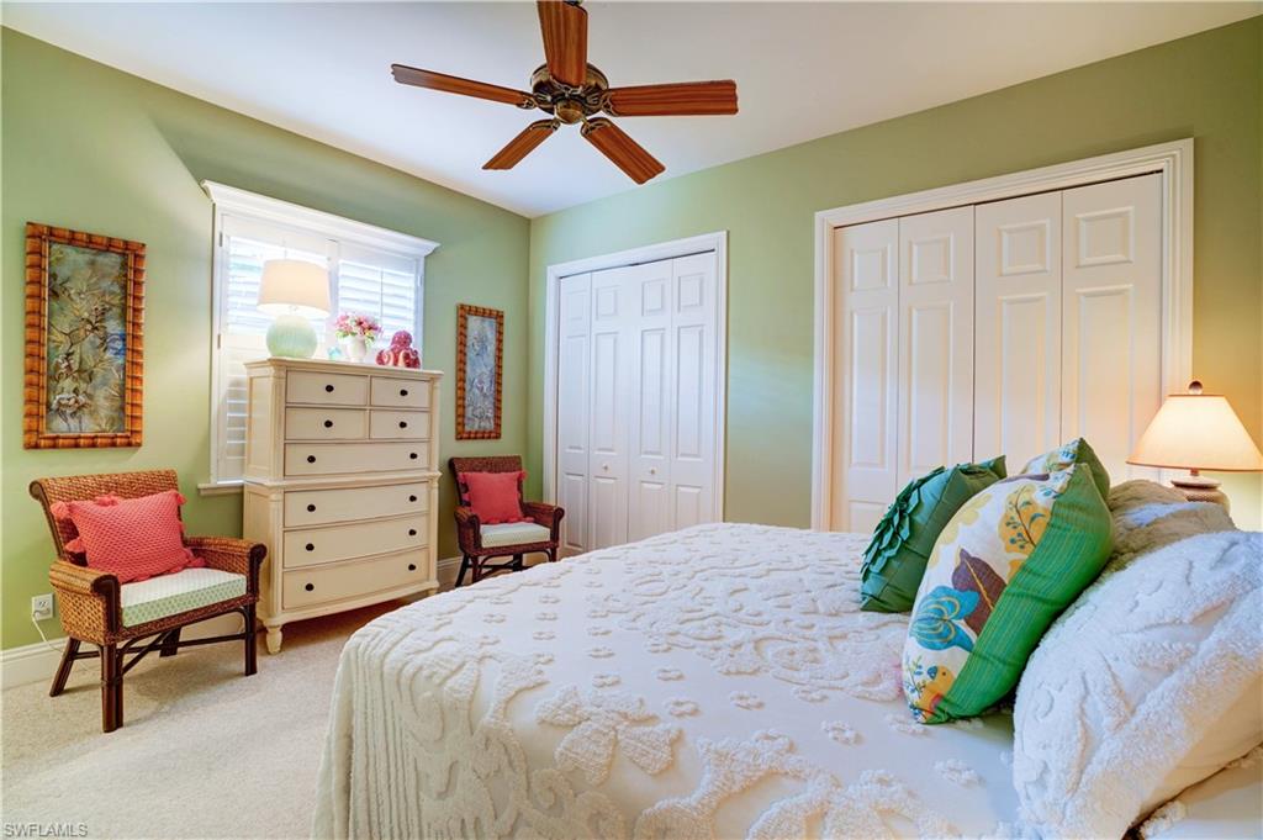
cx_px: 632
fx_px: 561
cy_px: 420
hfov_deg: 96.8
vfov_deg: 73.7
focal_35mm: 16
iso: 400
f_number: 8
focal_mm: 16
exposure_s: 1/2
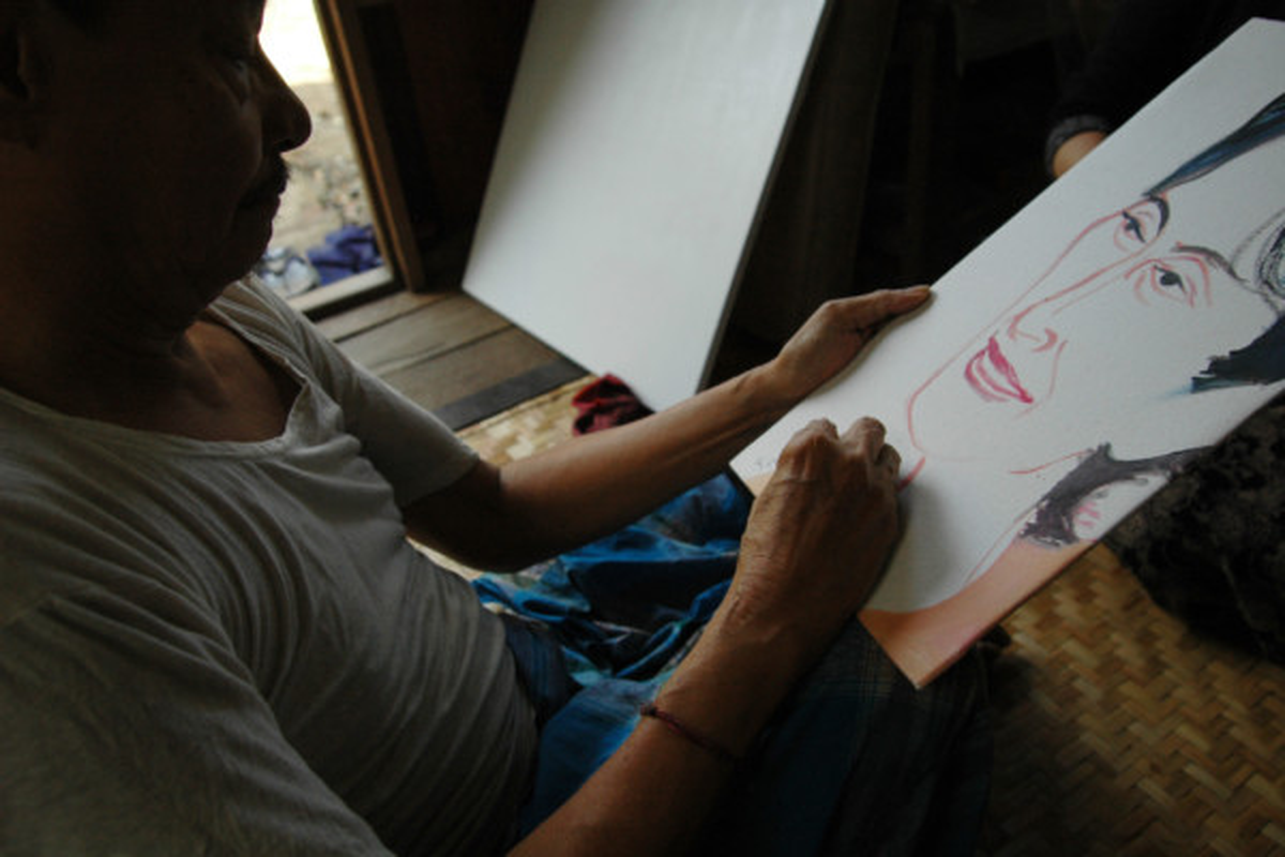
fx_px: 910
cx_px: 642
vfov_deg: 50.4
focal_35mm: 26
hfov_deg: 70.4
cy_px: 428
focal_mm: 17
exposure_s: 1/200
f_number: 3.5
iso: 320
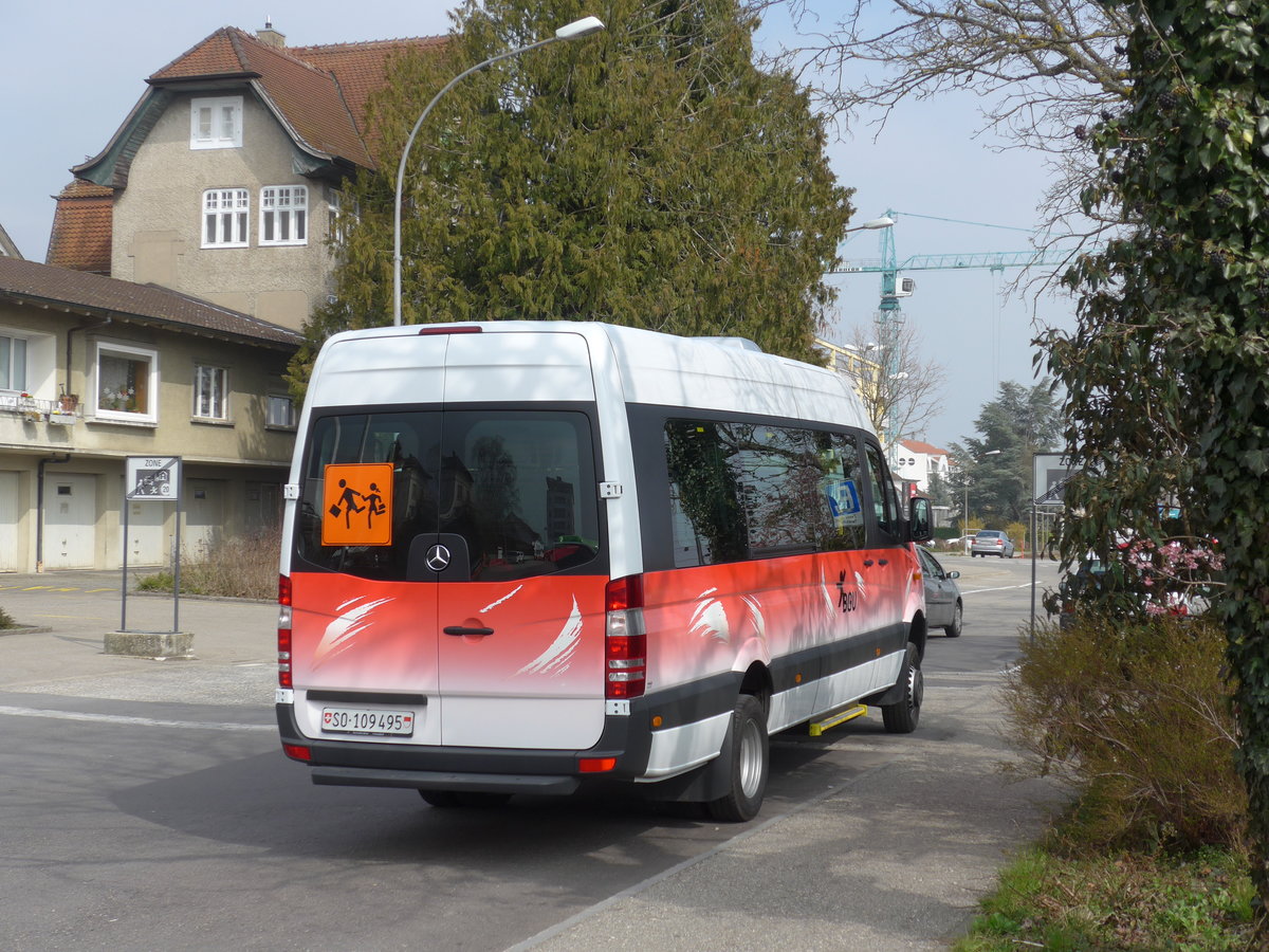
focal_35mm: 56
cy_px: 476
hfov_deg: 34.3
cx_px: 634
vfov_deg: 26.1
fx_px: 2053
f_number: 3.5
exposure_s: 1/1000
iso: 80
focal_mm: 12
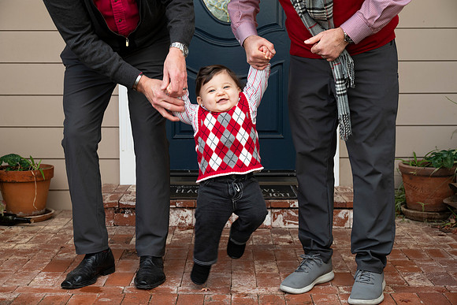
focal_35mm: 58
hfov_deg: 34.5
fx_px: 736
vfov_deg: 23.4
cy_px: 152
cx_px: 228
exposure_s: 1/125
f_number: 5.6
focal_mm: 58
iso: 400
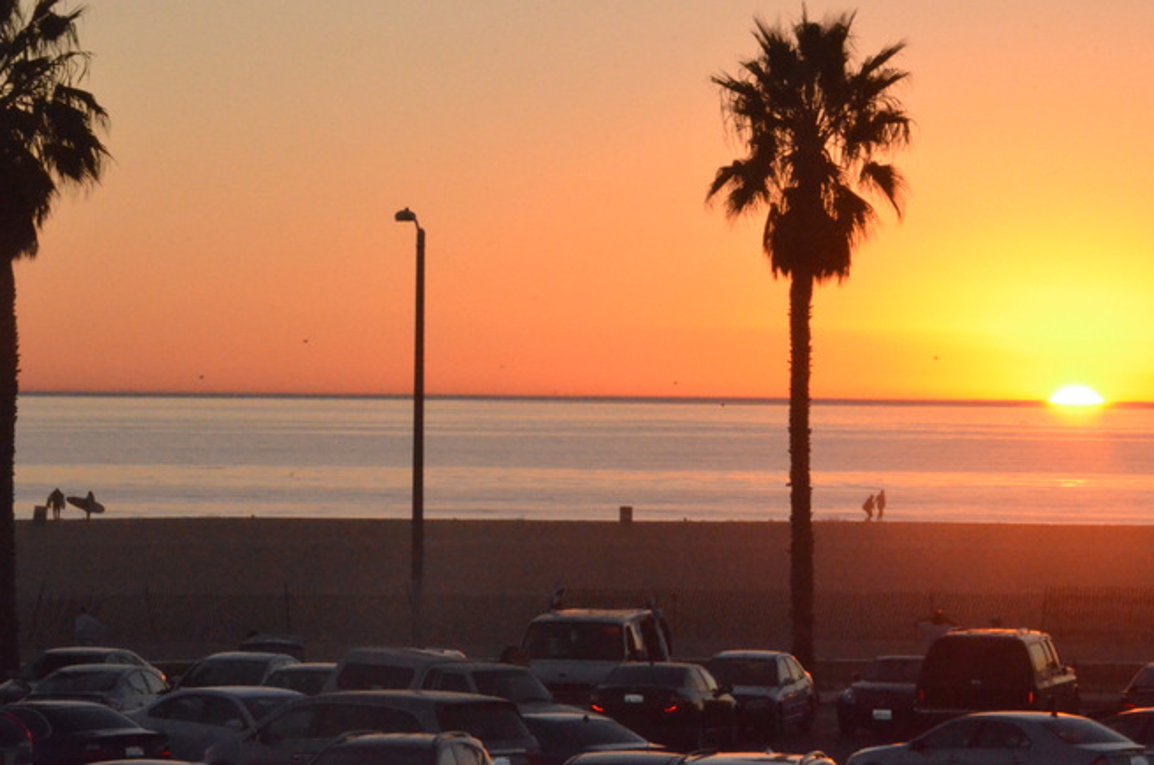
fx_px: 5279
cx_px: 500
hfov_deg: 12.5
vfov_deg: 8.3
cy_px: 319
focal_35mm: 165
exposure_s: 1/250
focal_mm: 90
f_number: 36
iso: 6400
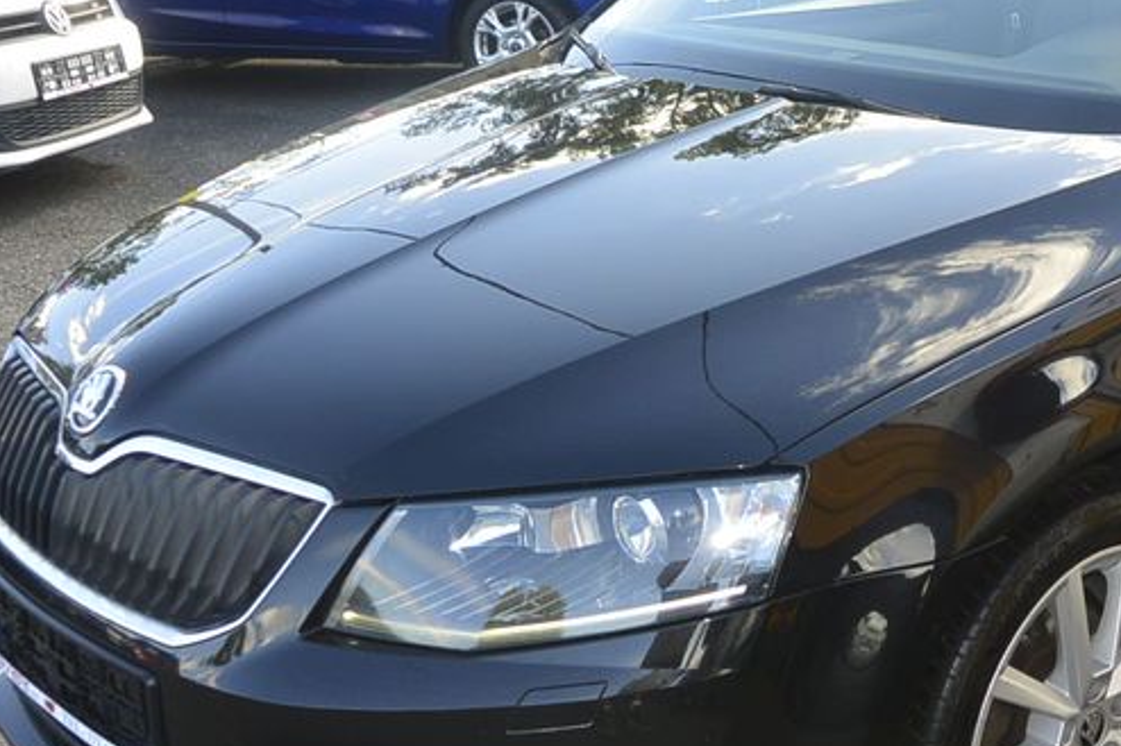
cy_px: 391
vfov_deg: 24.2
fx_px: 1743
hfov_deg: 34.3
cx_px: 942
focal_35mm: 56
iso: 160
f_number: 4
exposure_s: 1/200
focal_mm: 10
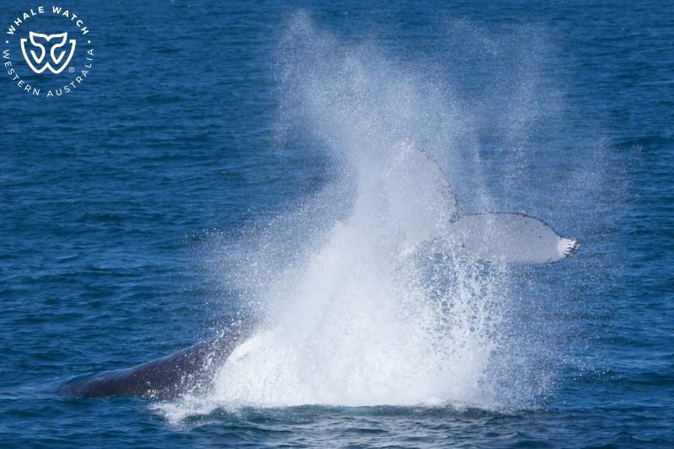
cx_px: 337
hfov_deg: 10.3
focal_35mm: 200
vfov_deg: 6.9
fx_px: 3743
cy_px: 224
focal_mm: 200
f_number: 8
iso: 1000
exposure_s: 1/3200
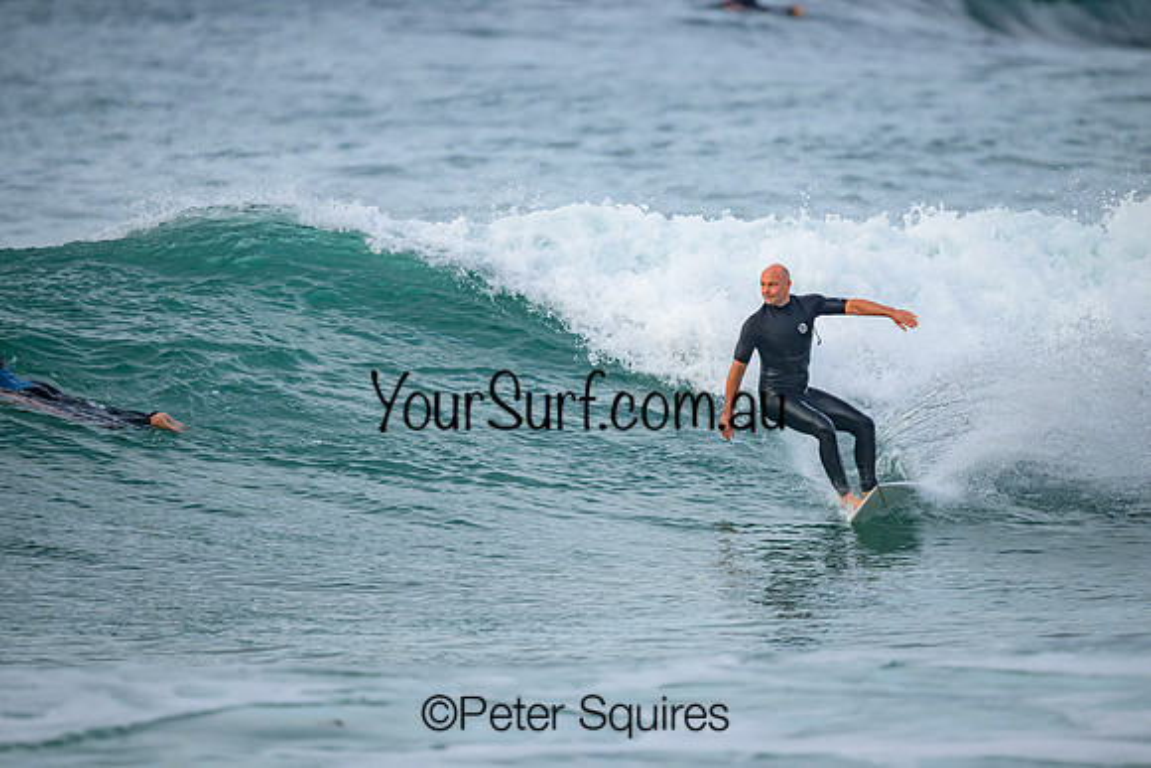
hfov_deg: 2.6
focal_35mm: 800
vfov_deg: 1.7
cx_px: 576
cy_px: 384
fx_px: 25583
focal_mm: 800
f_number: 6.3
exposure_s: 1/2000
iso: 900
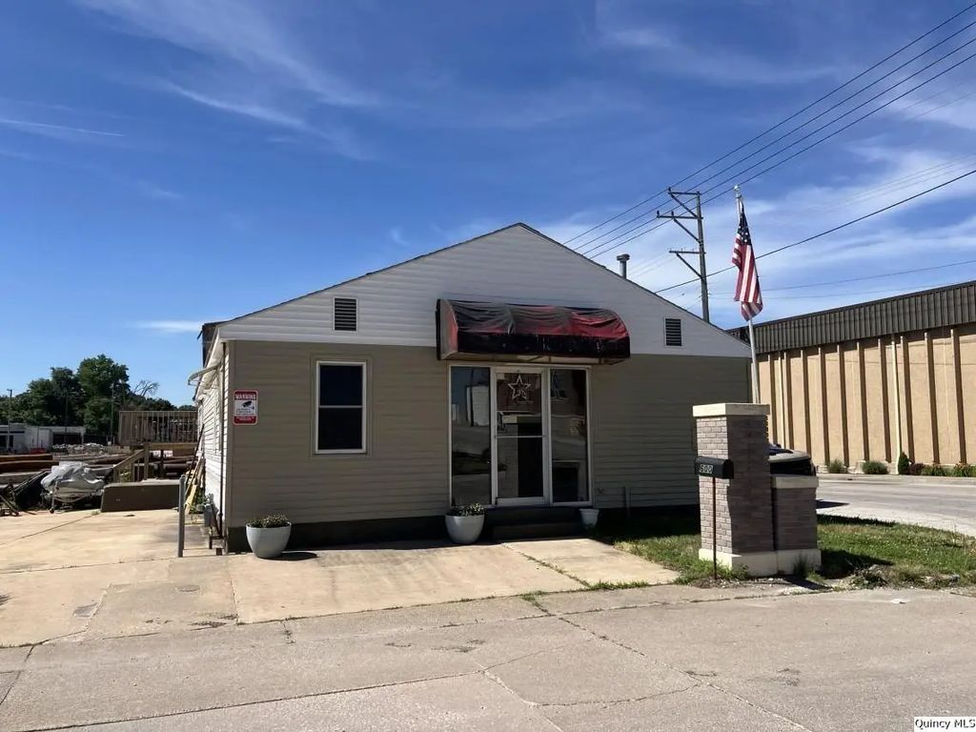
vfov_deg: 49.7
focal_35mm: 28
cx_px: 488
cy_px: 366
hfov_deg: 63.4
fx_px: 789
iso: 32
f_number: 1.8
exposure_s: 1/2433
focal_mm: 3.99
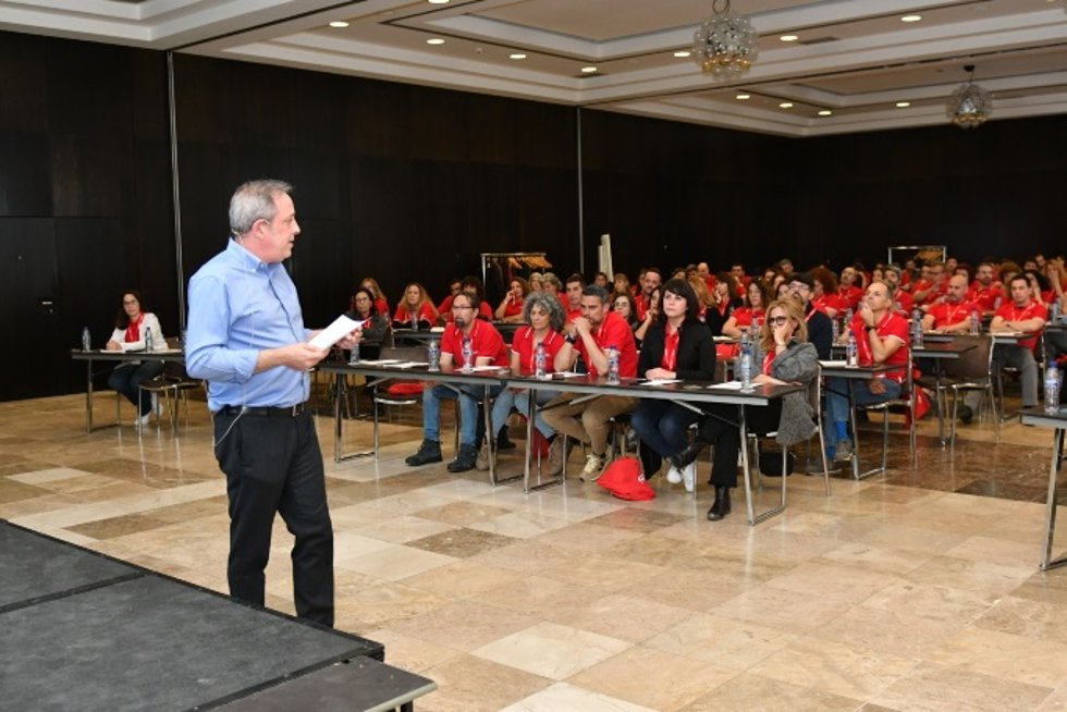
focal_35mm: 36
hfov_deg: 53.1
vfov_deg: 36.9
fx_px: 1067
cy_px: 356
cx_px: 534
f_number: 2.8
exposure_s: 1/100
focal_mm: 24
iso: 1250
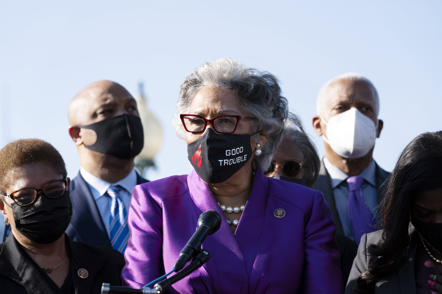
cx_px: 221
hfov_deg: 14.7
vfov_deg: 9.8
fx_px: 1719
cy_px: 147
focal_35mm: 140
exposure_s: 1/320
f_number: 5.6
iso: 100
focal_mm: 140
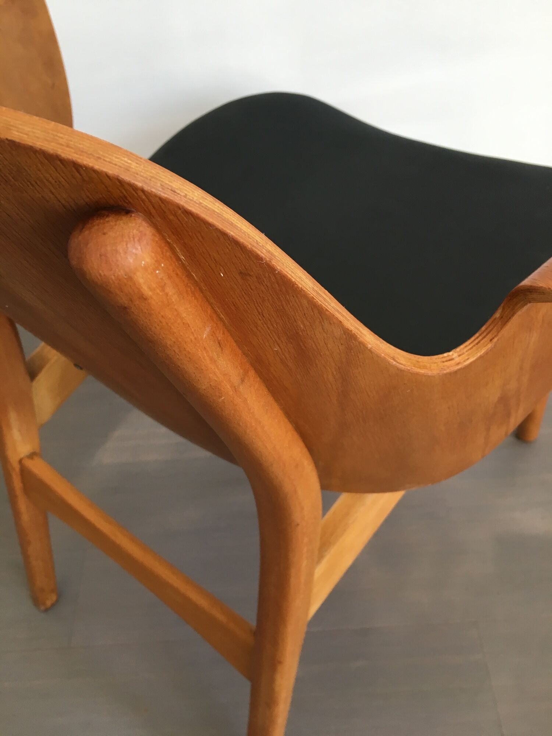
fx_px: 617
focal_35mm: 29
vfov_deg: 61.7
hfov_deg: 48.2
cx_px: 276
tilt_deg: -50.0
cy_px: 368
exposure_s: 1/33
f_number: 2.2
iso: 80
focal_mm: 4.15
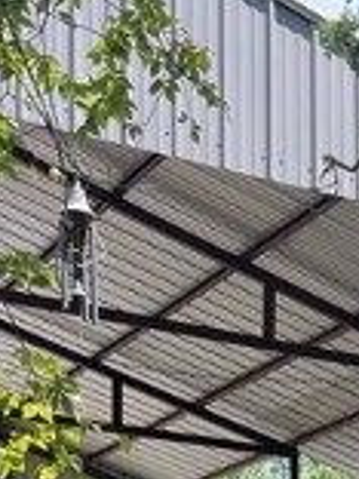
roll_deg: +0.0
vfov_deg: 13.9
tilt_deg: +1.0
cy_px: 826
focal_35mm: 128
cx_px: 684
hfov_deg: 10.7
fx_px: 1770
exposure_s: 1/384
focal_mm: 5.1
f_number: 1.6
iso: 50
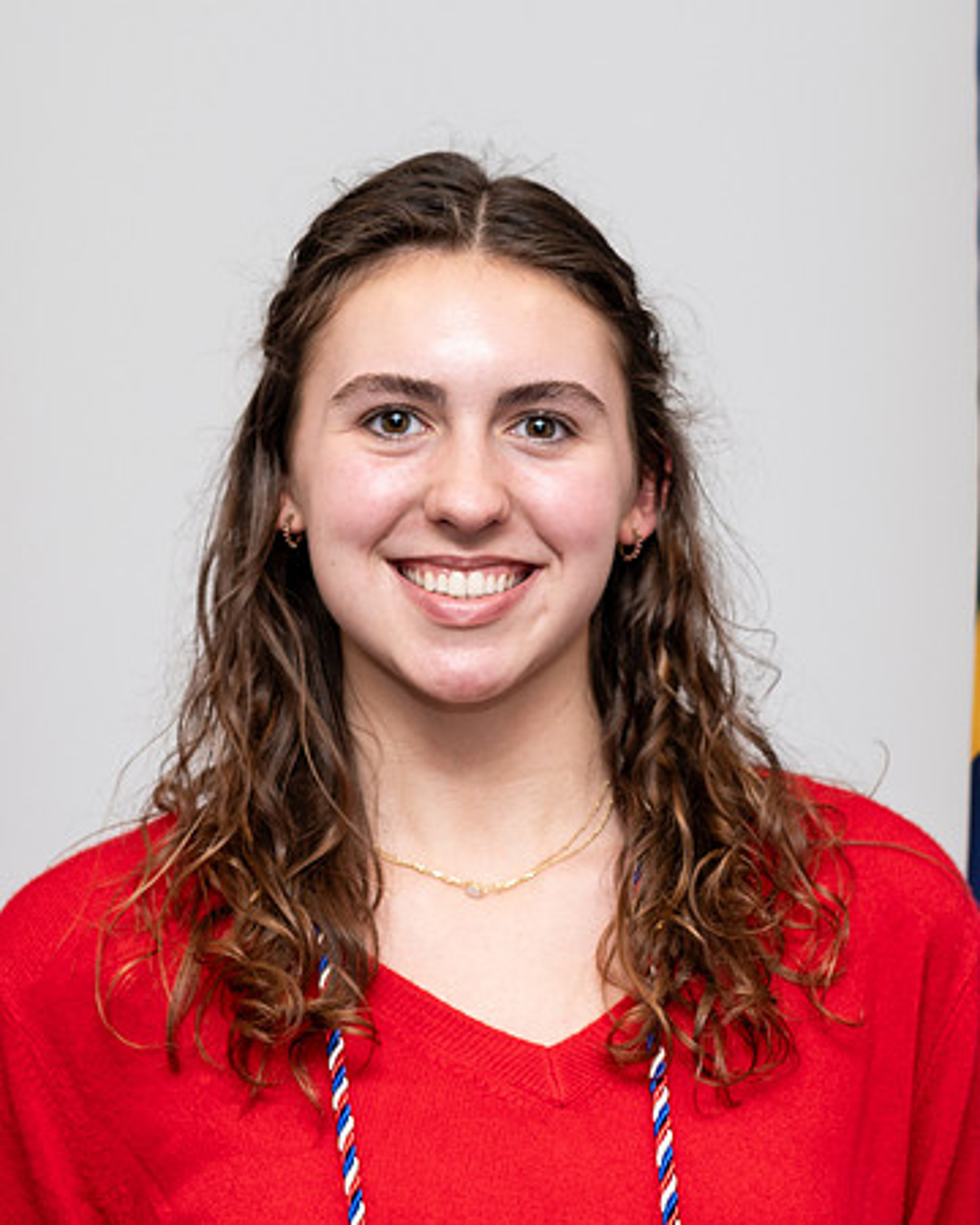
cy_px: 859
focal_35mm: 160
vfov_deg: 12.0
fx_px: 5803
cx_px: 518
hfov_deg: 9.7
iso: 100
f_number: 3.5
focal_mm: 50
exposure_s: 1/160
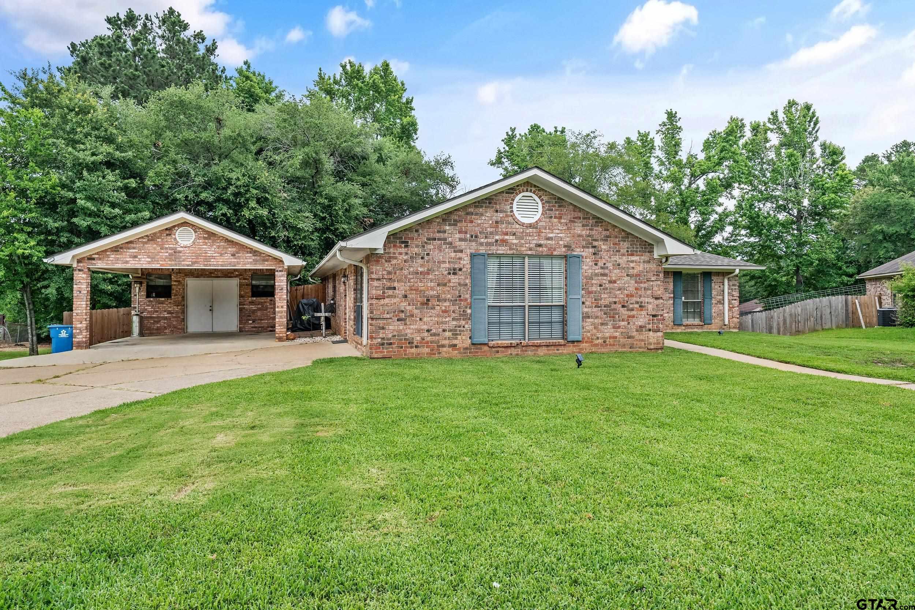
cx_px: 458
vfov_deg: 59.5
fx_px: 534
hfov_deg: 81.2
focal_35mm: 21
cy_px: 305
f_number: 8
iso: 800
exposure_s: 1/640
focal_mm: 21
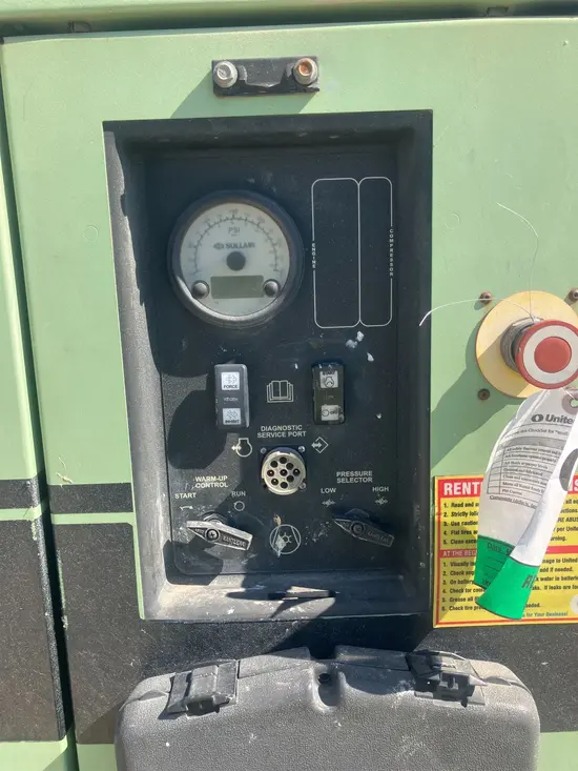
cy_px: 386
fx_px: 623
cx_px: 289
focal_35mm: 28
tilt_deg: -13.7
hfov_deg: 49.8
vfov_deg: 63.4
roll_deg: +0.9
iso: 32
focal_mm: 3.99
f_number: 1.8
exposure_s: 1/684
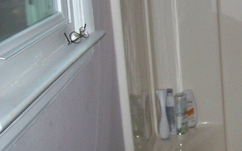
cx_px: 249
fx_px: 534
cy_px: 47
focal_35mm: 81
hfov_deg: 24.2
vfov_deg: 16.1
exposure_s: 1/64
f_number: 2.7
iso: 200
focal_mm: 6
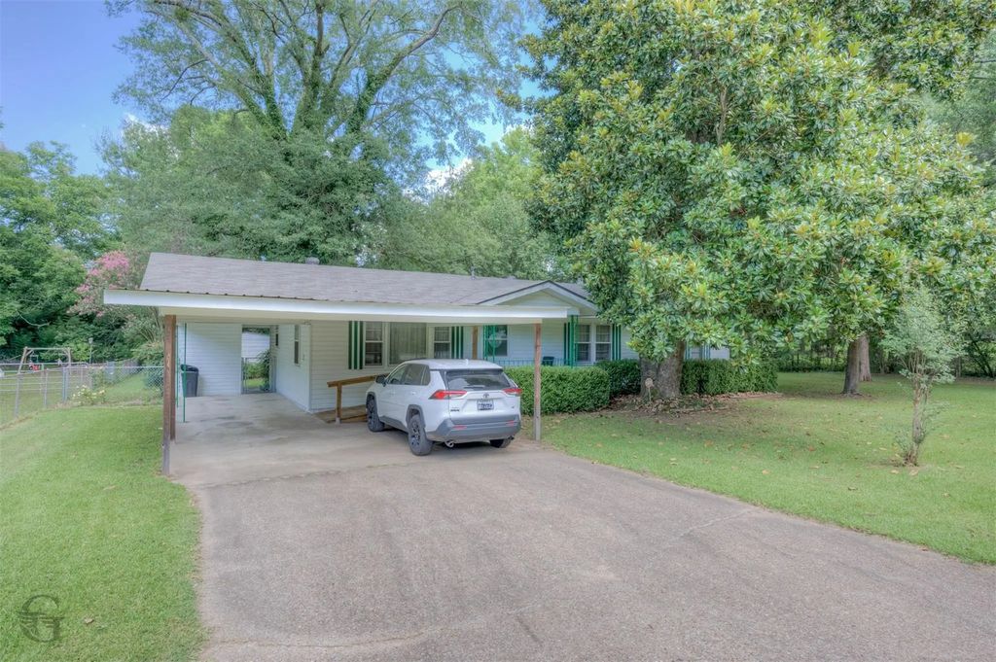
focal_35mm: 19
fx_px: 525
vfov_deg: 64.5
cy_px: 331
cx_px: 498
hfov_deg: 87.0
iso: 320
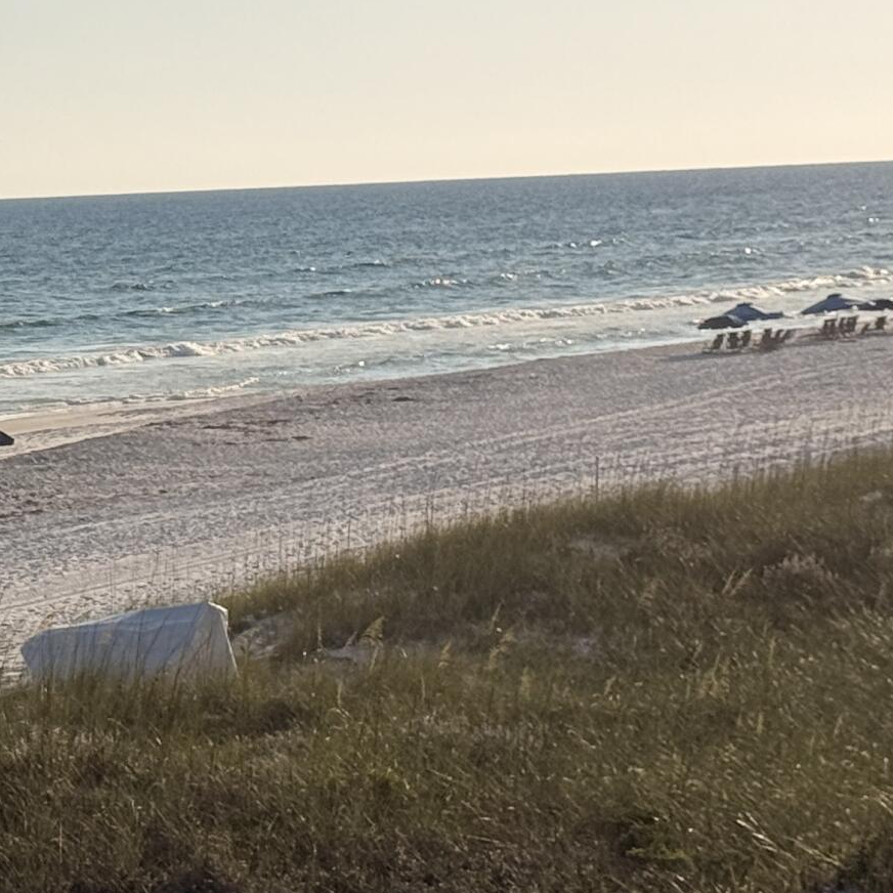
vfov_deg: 12.0
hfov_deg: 11.5
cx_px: -399
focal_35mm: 146
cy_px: 346
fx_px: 4261
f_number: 1.78
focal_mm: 6.76
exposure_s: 1/11364
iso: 64
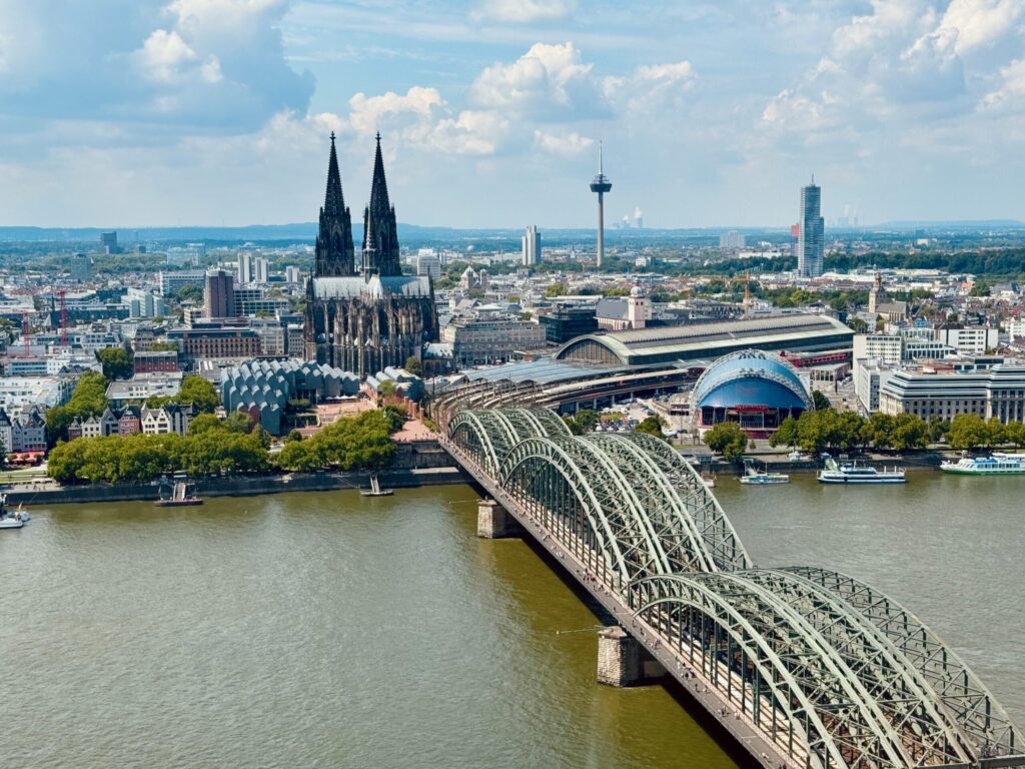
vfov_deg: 30.3
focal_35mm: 48
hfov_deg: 39.7
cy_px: 384
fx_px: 1421
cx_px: 512
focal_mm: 6.76
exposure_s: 1/4049
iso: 64
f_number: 1.78
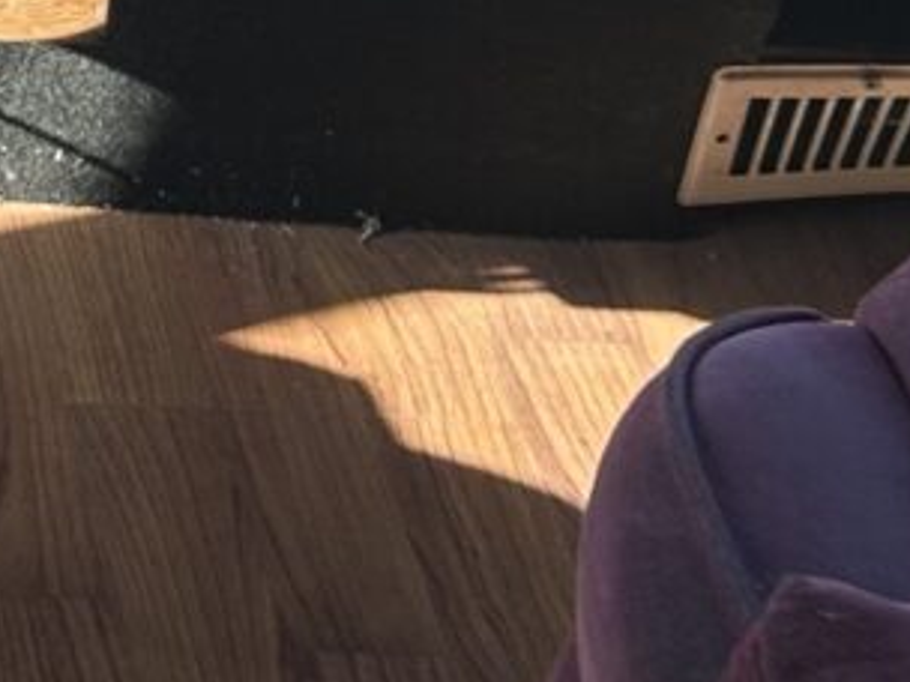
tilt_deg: -33.5
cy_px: -1062
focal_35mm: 164
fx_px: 4311
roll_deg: +0.3
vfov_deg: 8.2
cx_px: -1362
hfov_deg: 10.3
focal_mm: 5.7
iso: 32
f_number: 1.5
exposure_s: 1/130
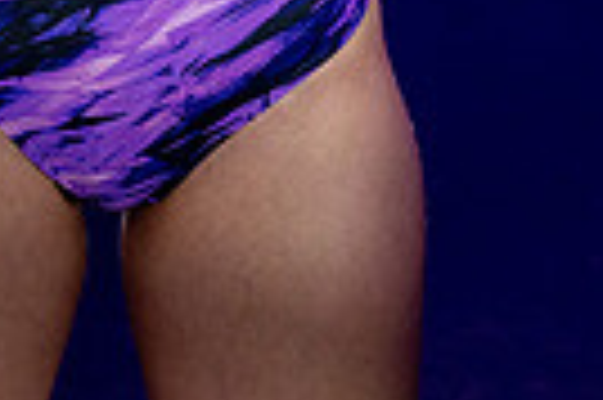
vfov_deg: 7.2
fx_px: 2978
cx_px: 68
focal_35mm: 178
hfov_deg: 11.5
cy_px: -602
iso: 2500
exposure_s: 1/250
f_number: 9
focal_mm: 53
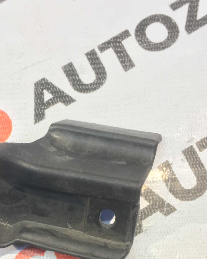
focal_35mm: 59
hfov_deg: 25.2
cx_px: 29
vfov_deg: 31.4
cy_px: 196
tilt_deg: -65.1
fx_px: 452
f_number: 2.2
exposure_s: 1/33
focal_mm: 4.15
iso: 50
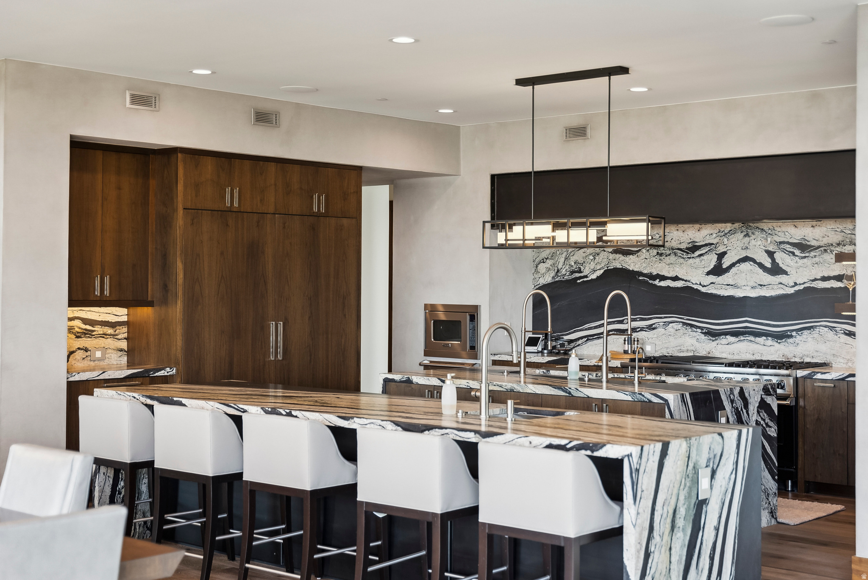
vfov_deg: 26.5
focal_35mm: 51
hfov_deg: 38.8
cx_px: 434
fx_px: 1233
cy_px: 290
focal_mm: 51.1
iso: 640
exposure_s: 1/320
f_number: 2.8
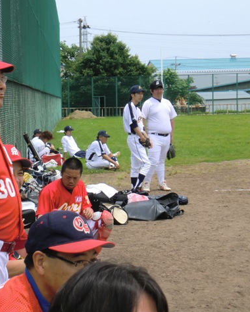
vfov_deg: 20.0
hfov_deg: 15.9
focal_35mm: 96
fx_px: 888
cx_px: 40
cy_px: 156
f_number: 4.7
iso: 64
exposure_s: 1/320
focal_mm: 13.02
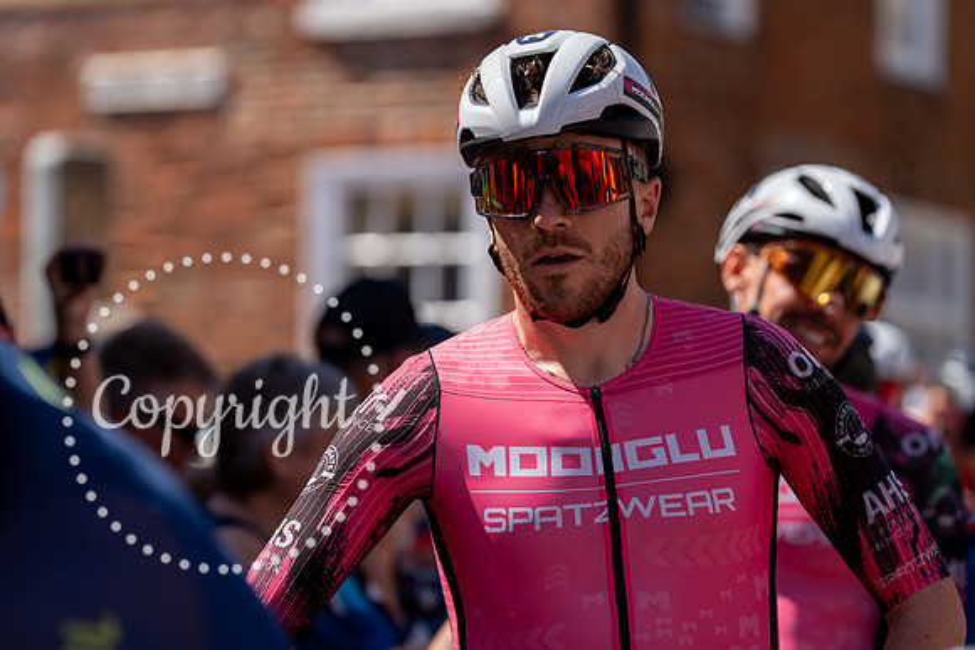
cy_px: 325
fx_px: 4307
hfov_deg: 12.9
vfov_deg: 8.6
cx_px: 488
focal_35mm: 159
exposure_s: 1/1000
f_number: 4
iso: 160
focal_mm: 159
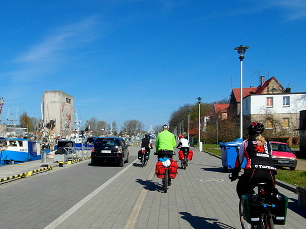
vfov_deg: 40.1
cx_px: 118
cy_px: 155
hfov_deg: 52.2
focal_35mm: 35
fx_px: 309
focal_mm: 4
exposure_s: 1/1500
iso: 100
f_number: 4.2
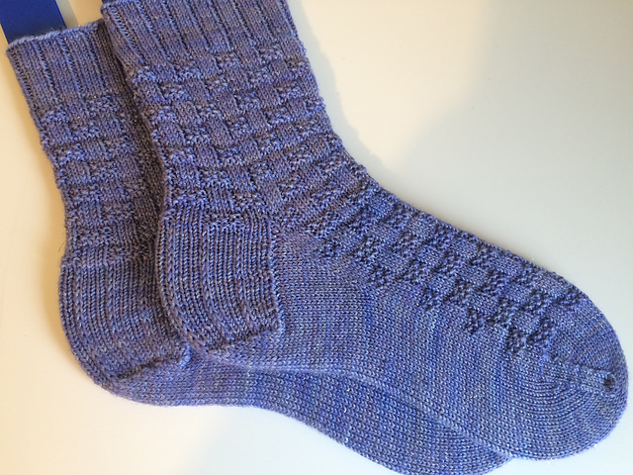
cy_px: 238
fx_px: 530
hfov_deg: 61.7
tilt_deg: -76.2
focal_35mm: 29
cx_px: 316
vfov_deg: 48.2
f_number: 2.2
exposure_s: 1/33
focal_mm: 4.15
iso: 100
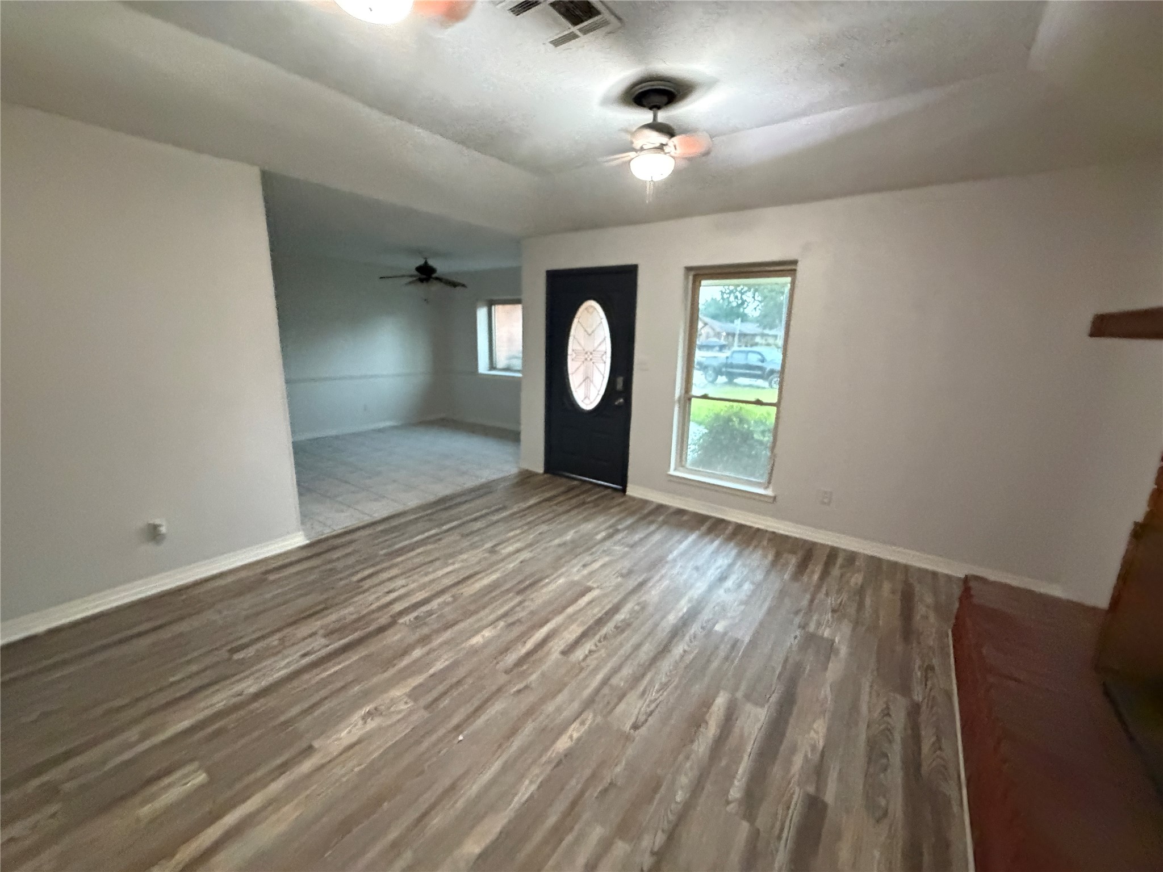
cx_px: 582
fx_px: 470
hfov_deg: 102.1
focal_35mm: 14
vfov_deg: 85.7
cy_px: 436
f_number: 2.2
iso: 1250
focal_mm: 2.22
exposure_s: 1/60
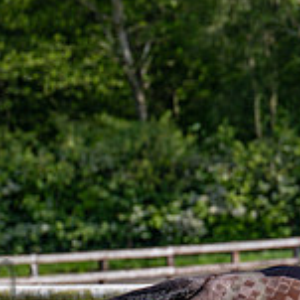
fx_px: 3912
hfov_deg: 4.4
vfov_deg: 4.4
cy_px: 409
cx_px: 264
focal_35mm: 399
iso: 80
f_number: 2.8
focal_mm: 70
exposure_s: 1/2000
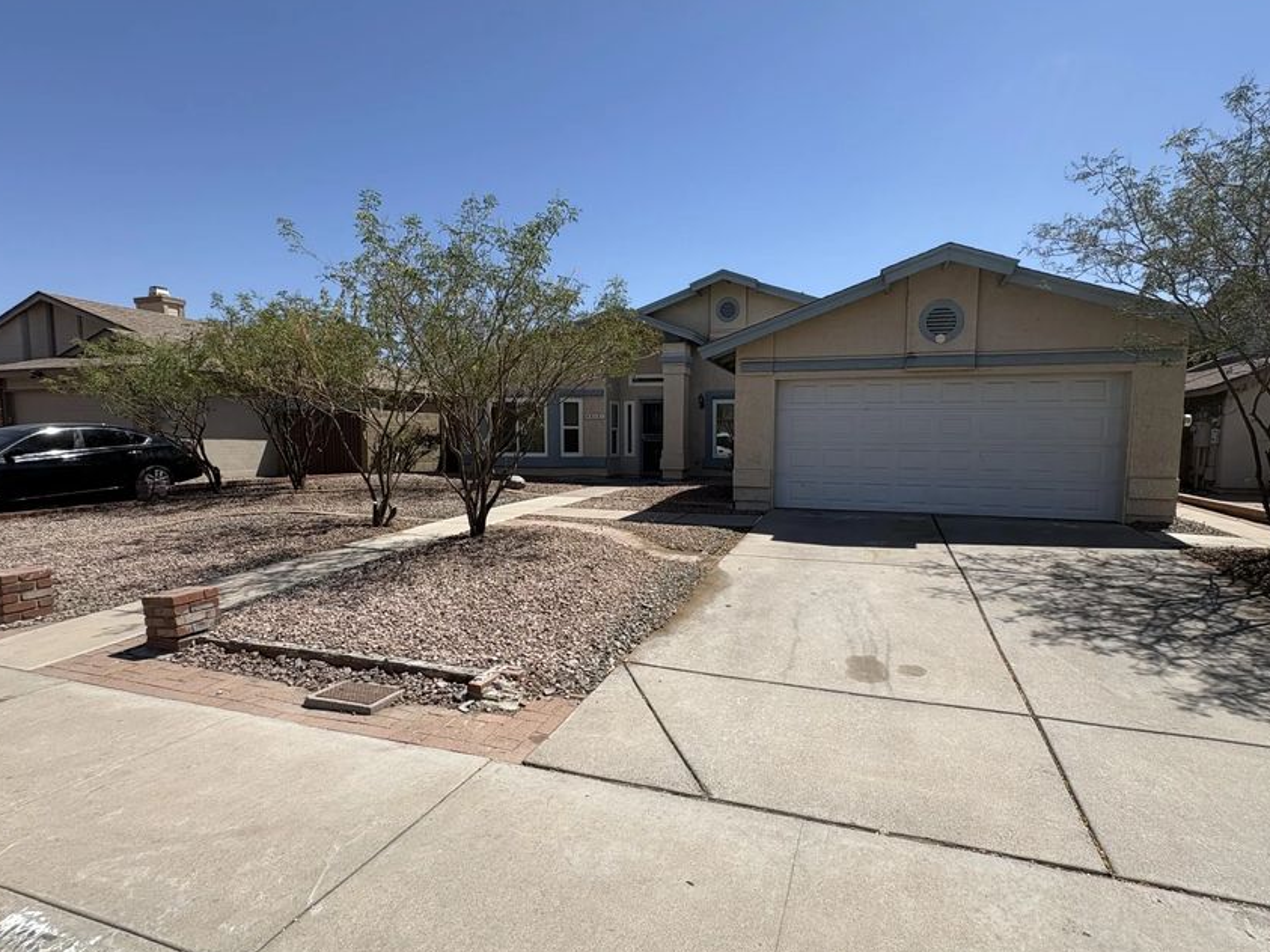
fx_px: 624
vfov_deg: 74.7
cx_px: 678
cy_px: 490
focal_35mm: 17
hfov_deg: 90.9
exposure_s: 1/2028
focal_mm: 2.22
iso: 40
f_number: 2.2
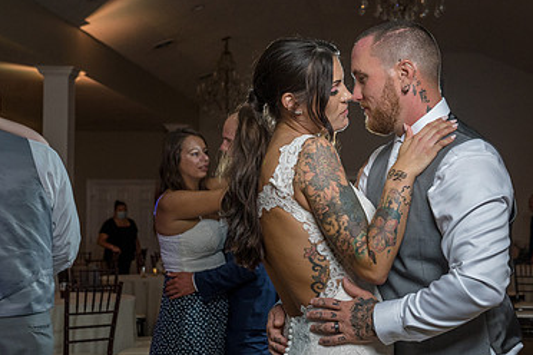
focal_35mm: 73
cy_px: 178
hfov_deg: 27.5
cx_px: 368
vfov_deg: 18.7
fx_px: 1081
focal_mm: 46
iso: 2000
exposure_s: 1/200
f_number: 5.6
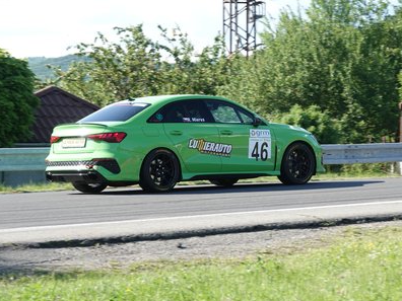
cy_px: 151
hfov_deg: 13.0
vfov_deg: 9.8
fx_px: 1765
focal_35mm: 152
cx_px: 224
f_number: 4
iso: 320
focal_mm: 51.14
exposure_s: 1/800
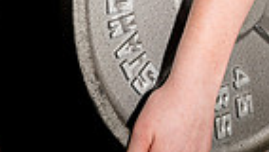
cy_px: -258
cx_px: 195
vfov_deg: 8.1
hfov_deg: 16.1
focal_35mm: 133
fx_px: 949
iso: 500
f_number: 5
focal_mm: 40
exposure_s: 1/250
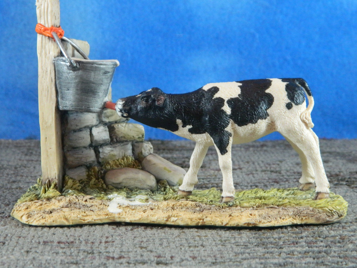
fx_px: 1000
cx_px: 183
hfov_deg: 20.2
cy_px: 133
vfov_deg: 15.2
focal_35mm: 97
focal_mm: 15.1
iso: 400
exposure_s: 1/30
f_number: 4.2
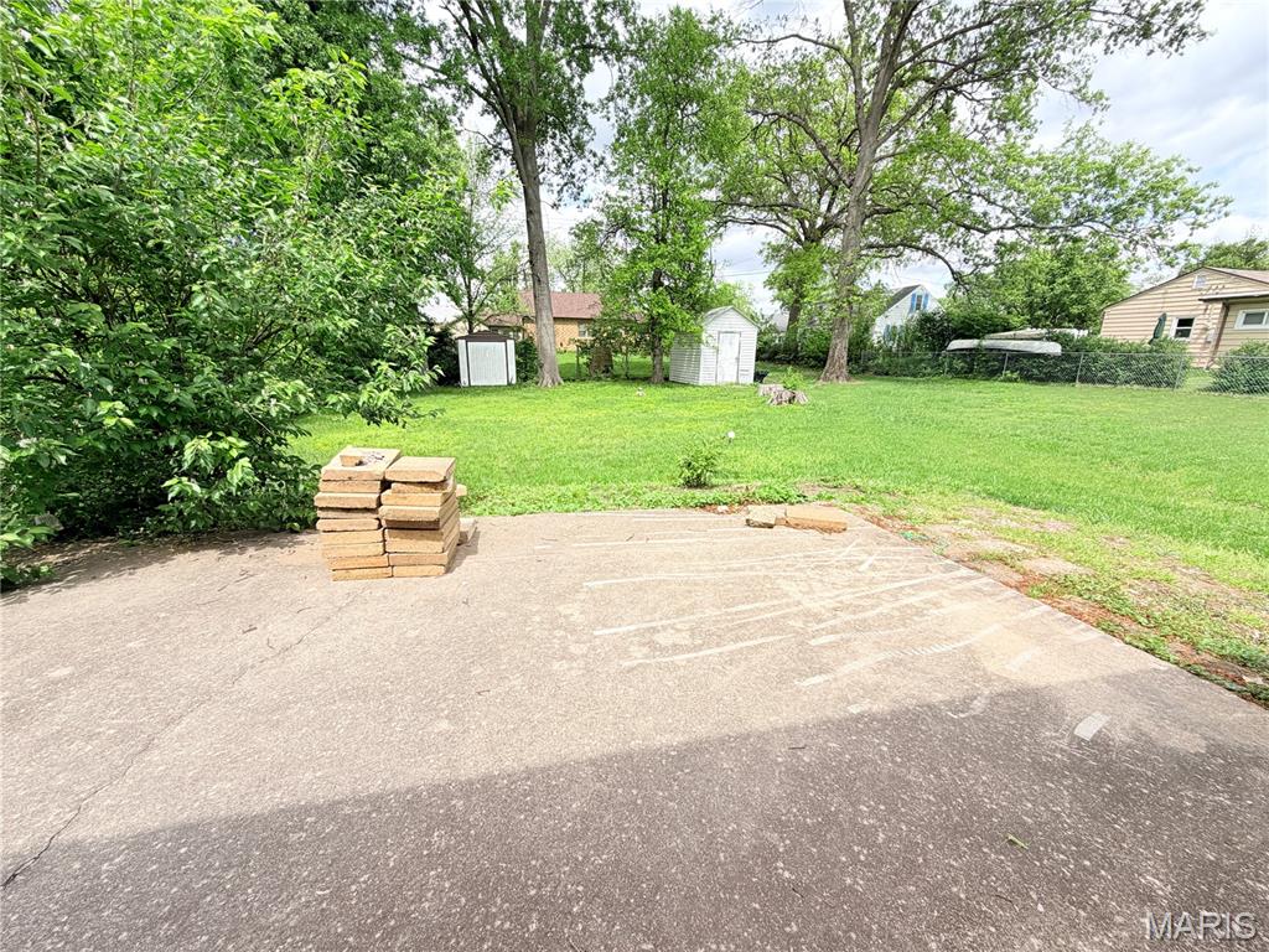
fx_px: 513
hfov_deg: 102.1
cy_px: 476
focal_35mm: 14
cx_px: 634
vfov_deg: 85.7
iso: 25
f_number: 2.2
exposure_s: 1/770
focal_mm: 2.22
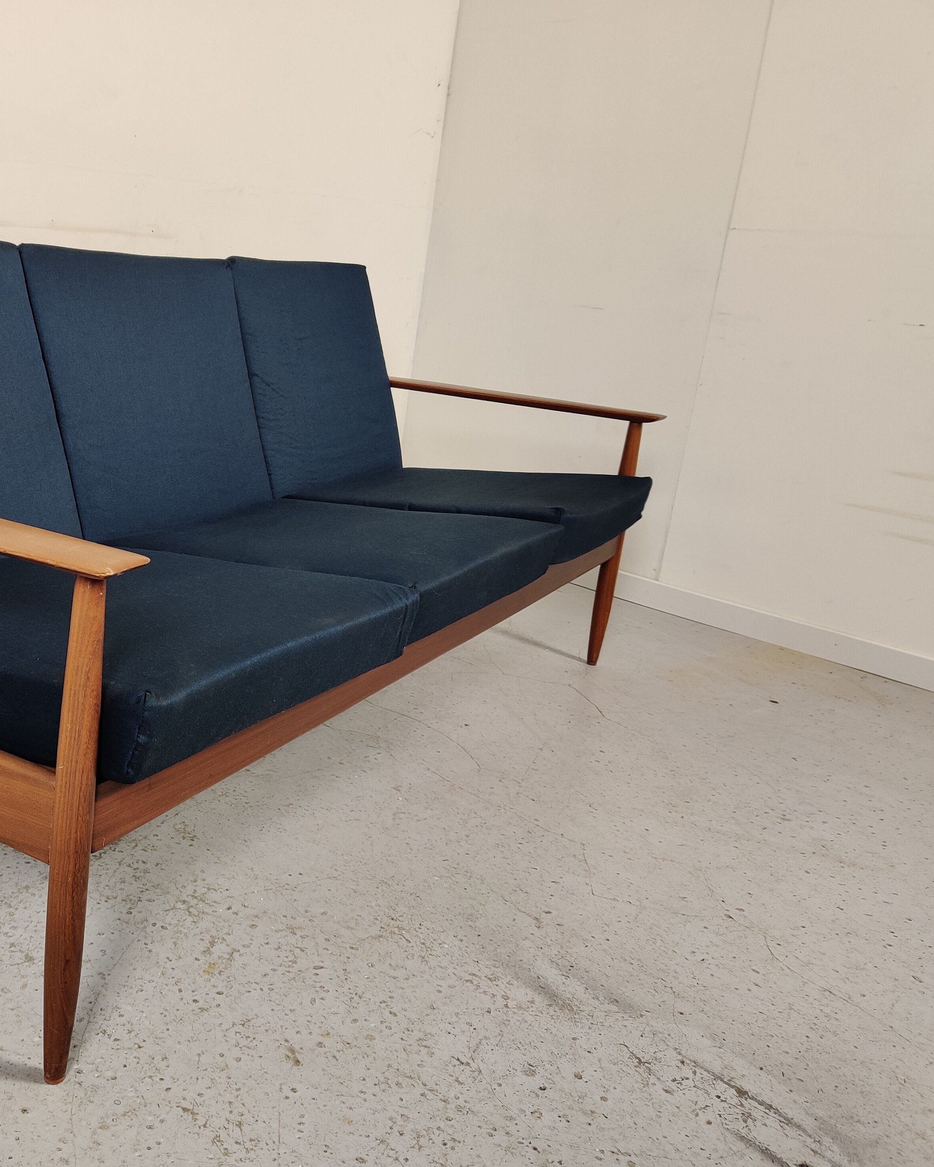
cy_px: 597
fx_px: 1244
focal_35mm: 36
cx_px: 177
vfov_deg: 50.3
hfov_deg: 39.4
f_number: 1.65
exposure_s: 1/100
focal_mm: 4.75
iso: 200
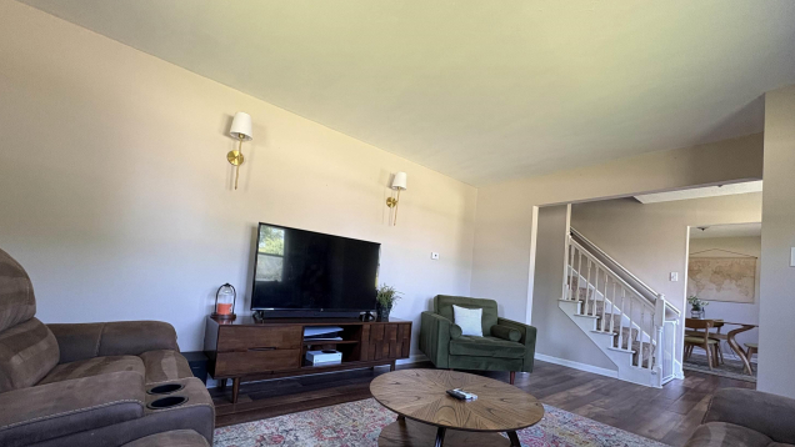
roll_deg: -4.6
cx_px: 401
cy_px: 270
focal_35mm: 16
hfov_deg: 99.4
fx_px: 337
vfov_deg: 66.4
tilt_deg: +2.3
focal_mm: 2.22
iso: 200
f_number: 2.2
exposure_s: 1/78
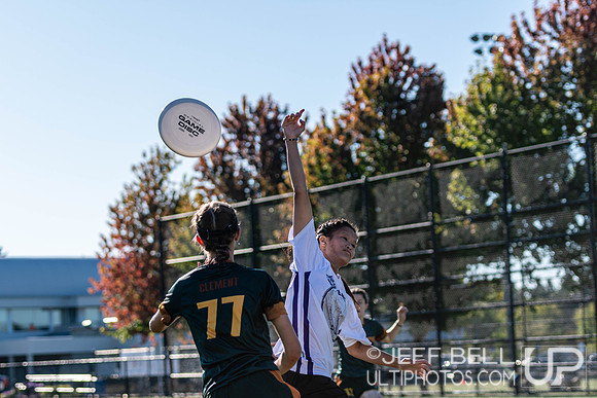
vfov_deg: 13.0
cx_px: 298
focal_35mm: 105
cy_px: 199
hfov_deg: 19.5
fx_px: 1742
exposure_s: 1/1250
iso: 100
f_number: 2.8
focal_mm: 70
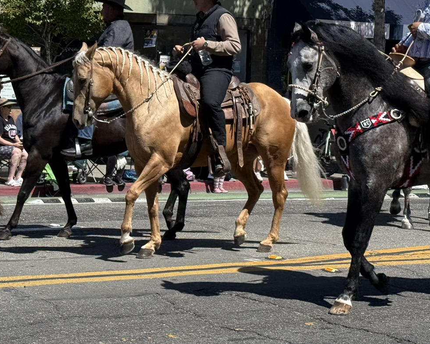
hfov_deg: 19.5
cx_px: 165
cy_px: 146
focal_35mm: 98
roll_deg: -2.0
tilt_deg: -2.1
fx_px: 1247
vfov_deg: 15.7
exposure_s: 1/4878
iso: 80
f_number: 1.78
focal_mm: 6.76
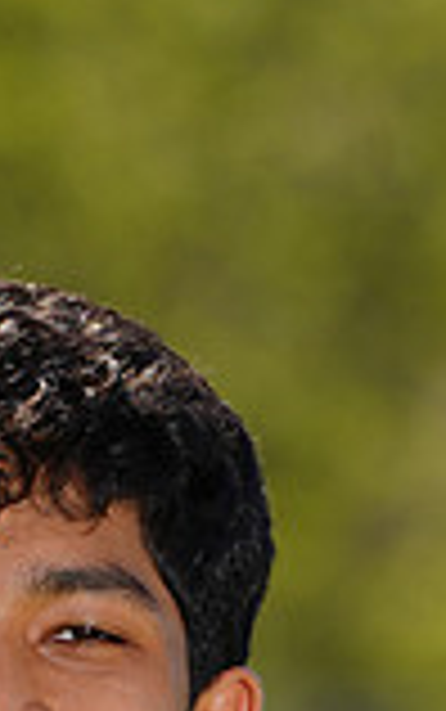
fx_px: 26032
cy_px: 1278
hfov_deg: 1.0
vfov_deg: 1.6
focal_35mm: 1341
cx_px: -160
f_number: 7.1
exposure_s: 1/200
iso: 64
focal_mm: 358
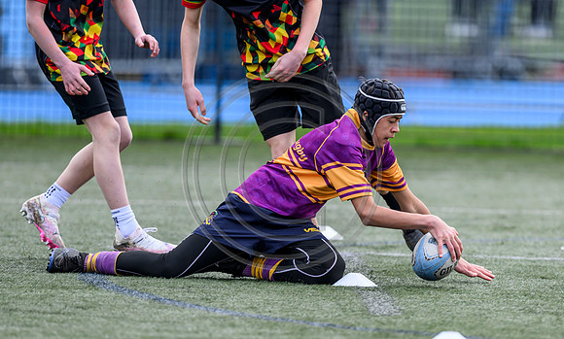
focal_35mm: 551
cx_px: 324
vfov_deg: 2.3
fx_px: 8387
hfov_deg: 3.9
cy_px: 175
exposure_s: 1/1600
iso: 500
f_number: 3.5
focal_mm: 400
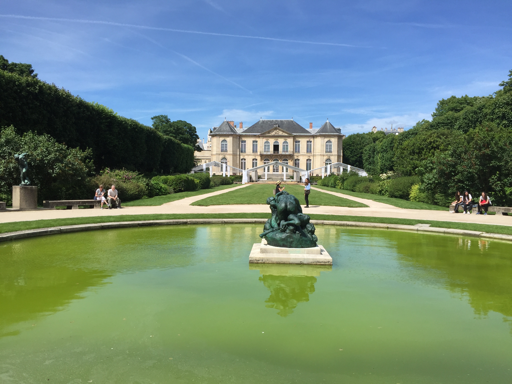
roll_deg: -1.1
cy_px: 192
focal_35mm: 29
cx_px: 256
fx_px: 429
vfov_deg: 48.2
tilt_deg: -1.0
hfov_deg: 61.7
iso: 32
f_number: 2.2
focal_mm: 4.15
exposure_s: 1/2083
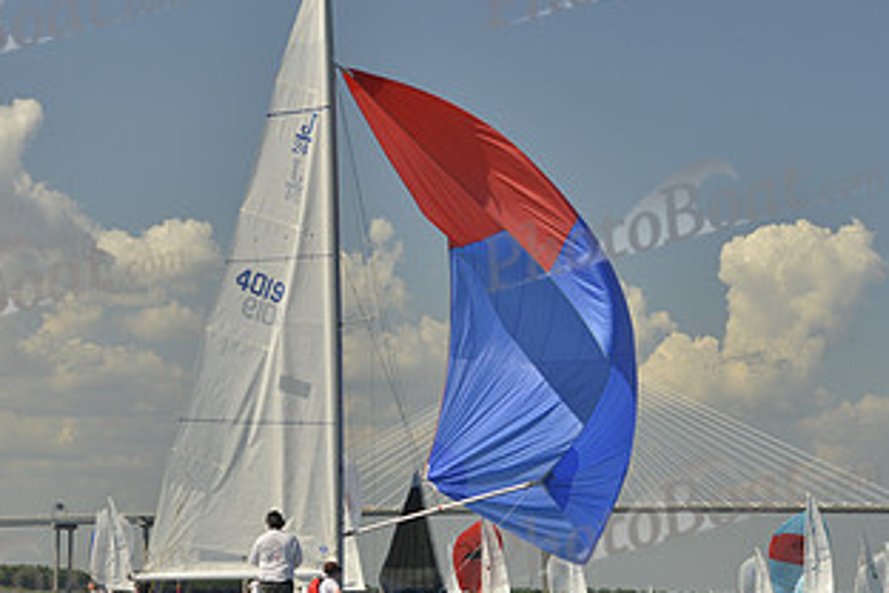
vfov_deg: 10.5
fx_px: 3210
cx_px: 336
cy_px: 406
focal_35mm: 130
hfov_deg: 15.8
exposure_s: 1/1250
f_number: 6.3
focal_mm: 70
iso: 280
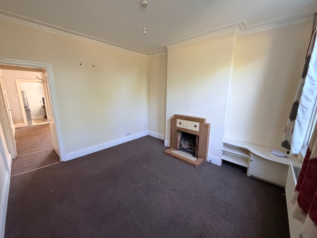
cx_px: 158
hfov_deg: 102.1
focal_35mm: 14
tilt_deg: -12.1
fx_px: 128
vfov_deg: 85.7
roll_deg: -1.1
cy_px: 119
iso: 320
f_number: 2.2
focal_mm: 2.22
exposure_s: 1/84
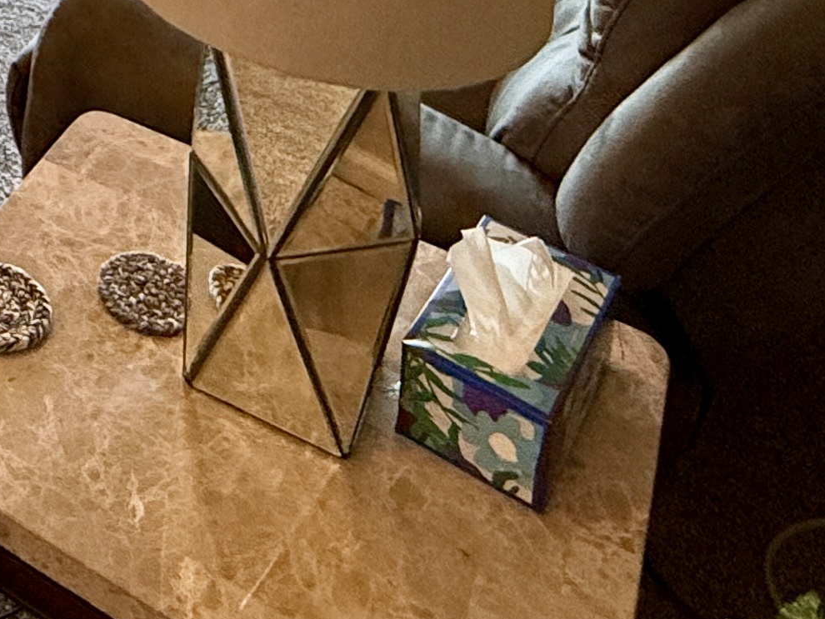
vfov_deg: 19.5
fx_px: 1359
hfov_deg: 28.3
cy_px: -482
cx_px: -224
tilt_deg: -11.8
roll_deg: -1.0
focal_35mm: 57
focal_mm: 2.22
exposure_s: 1/120
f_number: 2.2
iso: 640
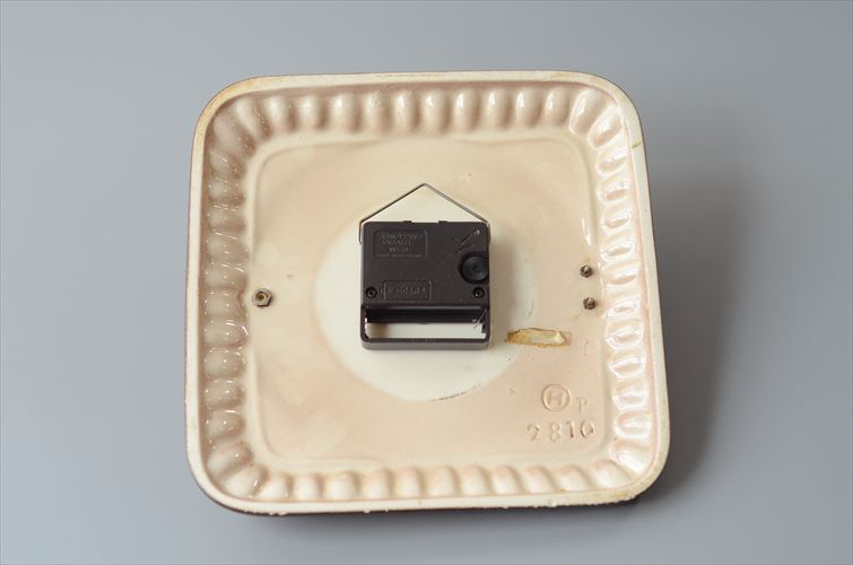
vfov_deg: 18.1
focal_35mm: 75
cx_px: 426
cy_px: 282
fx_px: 1773
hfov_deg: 27.0
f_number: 2.8
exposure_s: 1/100
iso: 640
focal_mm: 50
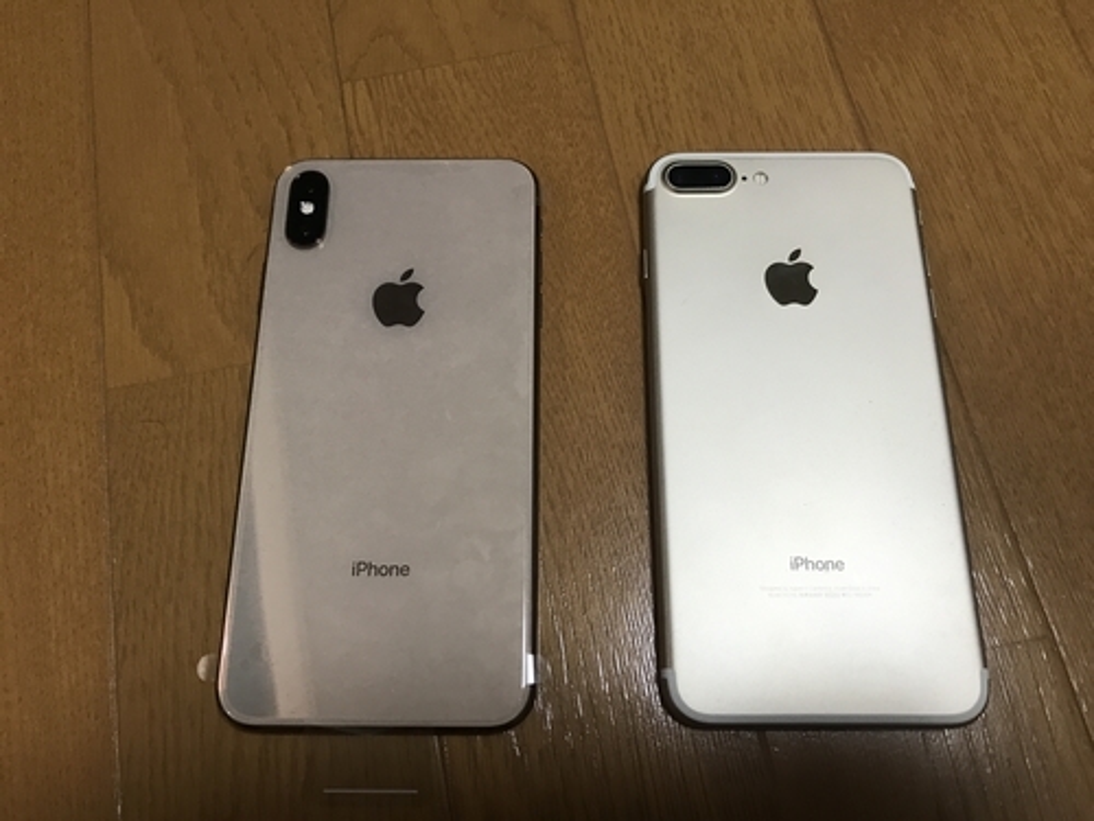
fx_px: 885
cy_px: 410
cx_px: 547
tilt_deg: -71.1
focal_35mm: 28
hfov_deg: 63.4
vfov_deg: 49.7
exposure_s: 1/33
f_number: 1.8
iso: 40
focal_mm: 3.99
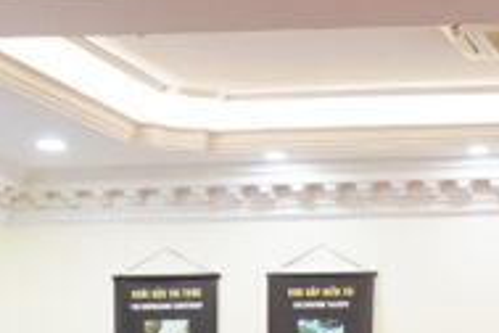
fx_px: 1802
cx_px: 631
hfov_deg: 15.1
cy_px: 533
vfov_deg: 10.1
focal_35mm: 130
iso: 640
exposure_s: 1/160
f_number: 4
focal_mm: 24
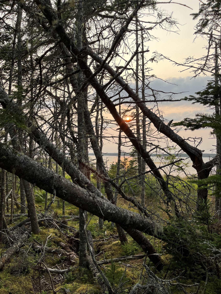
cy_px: 147
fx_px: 221
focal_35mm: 26
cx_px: 110
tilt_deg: +2.9
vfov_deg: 67.3
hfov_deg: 53.1
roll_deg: +0.1
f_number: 1.6
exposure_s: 1/537
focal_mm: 5.1
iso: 50
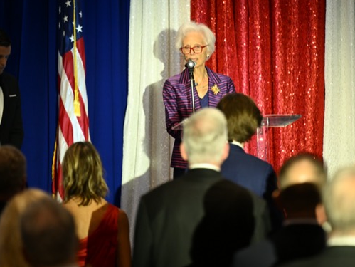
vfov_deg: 4.8
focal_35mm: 308
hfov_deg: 6.4
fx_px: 3161
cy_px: 89
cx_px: 191
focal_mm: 200
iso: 1600
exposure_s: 1/100
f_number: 2.8
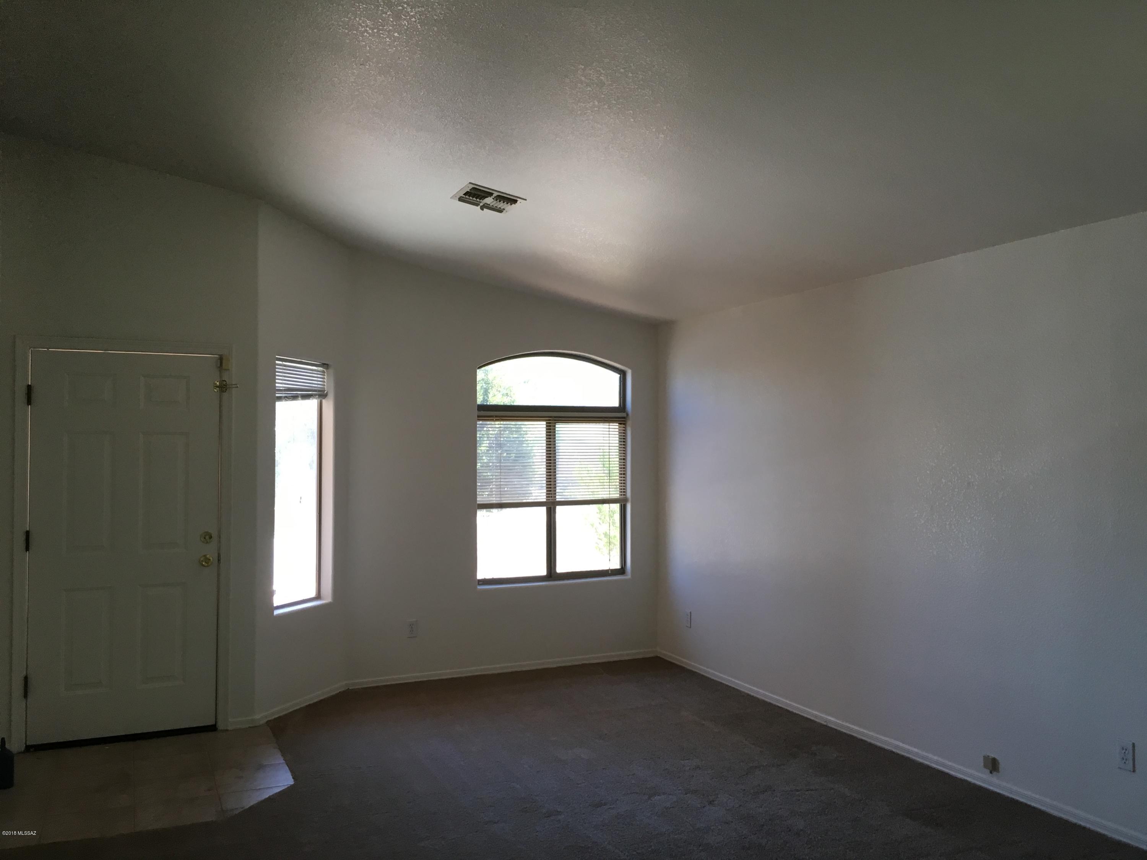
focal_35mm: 29
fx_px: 961
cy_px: 430
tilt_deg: -1.2
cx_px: 574
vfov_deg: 48.2
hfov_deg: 61.7
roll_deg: +0.1
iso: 32
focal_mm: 4.15
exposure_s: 1/30
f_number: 2.2
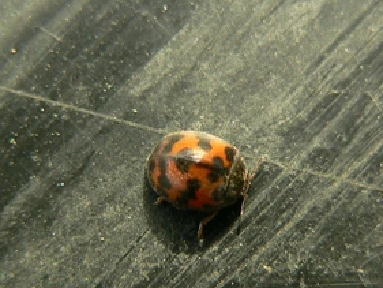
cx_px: 191
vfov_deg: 8.2
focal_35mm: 182
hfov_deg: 10.9
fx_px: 2015
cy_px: 187
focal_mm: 13.3
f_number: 2.8
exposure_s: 1/100
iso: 80
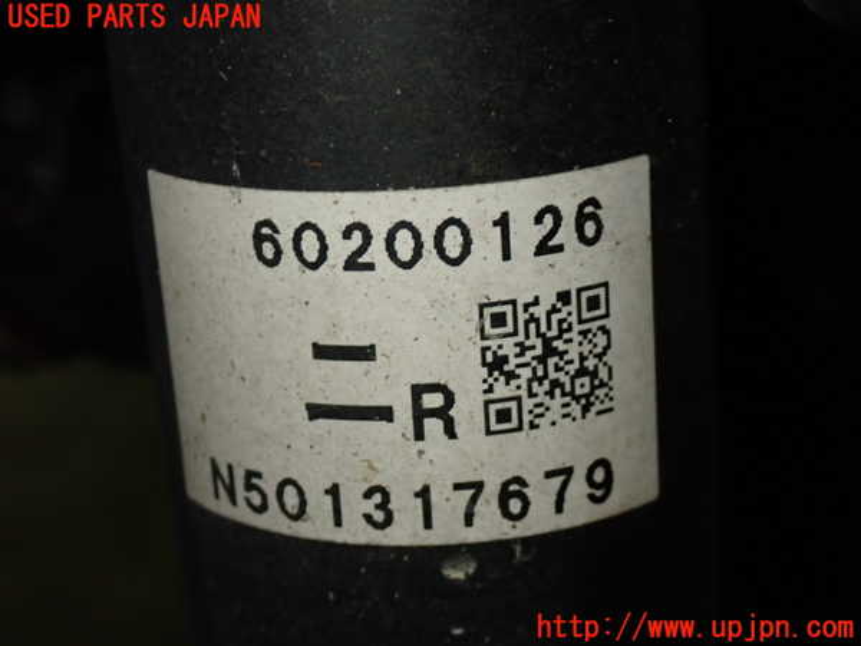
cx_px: 430
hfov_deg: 27.4
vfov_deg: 20.7
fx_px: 1766
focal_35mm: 71
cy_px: 323
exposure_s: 1/60
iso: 500
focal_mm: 12.73
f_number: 3.9
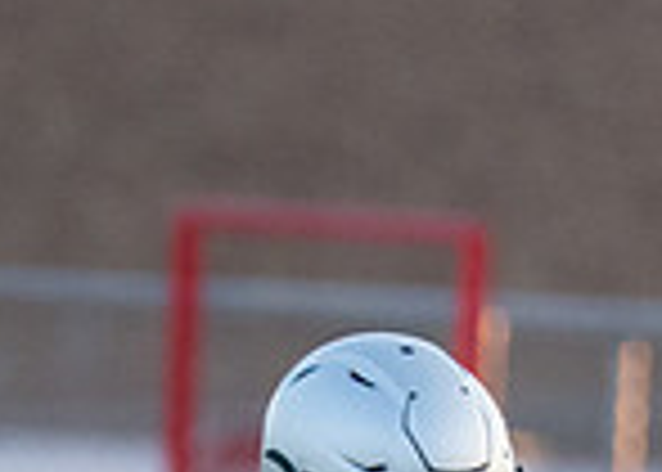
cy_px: 824
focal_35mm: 1942
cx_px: -402
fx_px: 36512
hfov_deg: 1.0
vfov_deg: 0.7
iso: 800
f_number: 2.8
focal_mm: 200
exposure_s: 1/2000
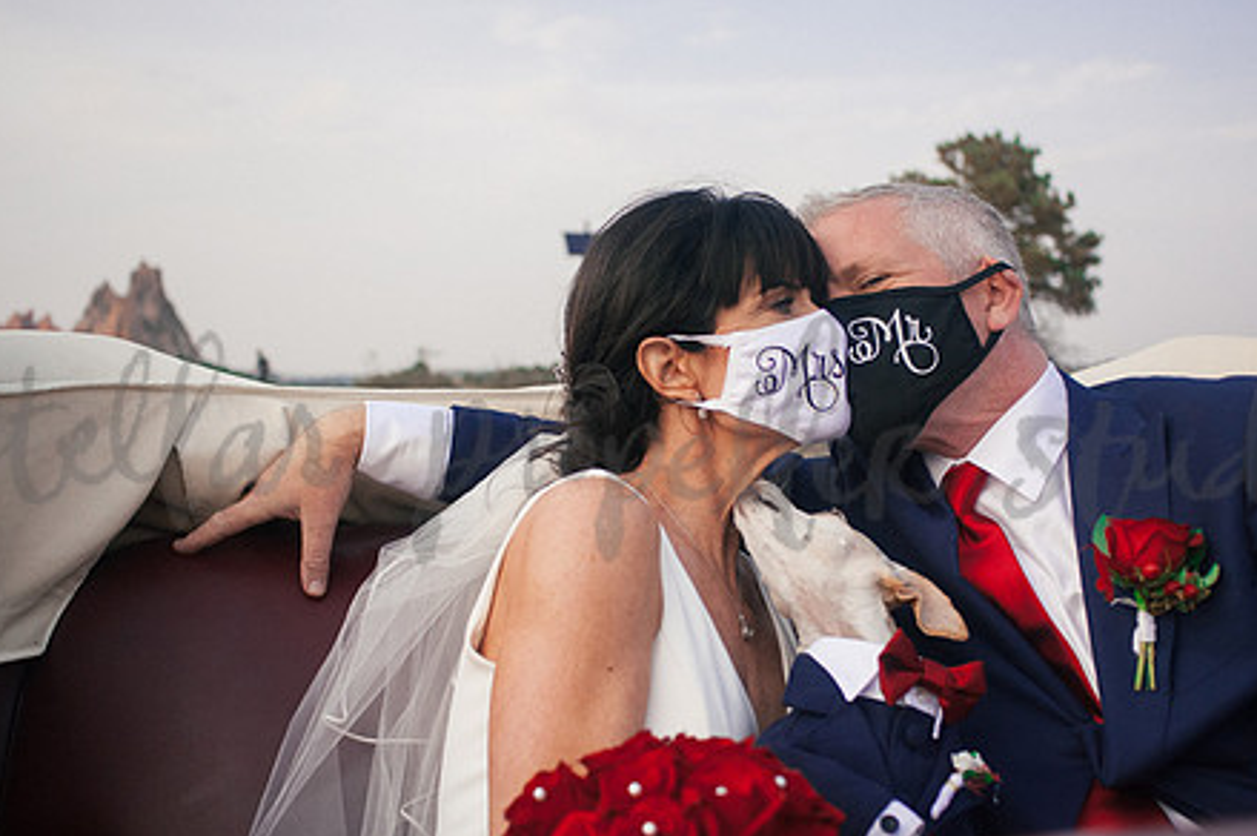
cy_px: 438
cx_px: 676
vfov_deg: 35.9
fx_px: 1291
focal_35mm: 37
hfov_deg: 51.9
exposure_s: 1/6400
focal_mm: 28
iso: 2000
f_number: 3.5
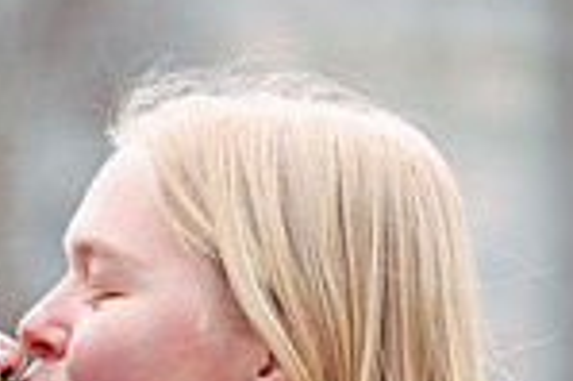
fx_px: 8331
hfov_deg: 3.9
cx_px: -85
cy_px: 508
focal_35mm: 524
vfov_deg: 2.6
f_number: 5
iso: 250
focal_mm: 135
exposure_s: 1/320
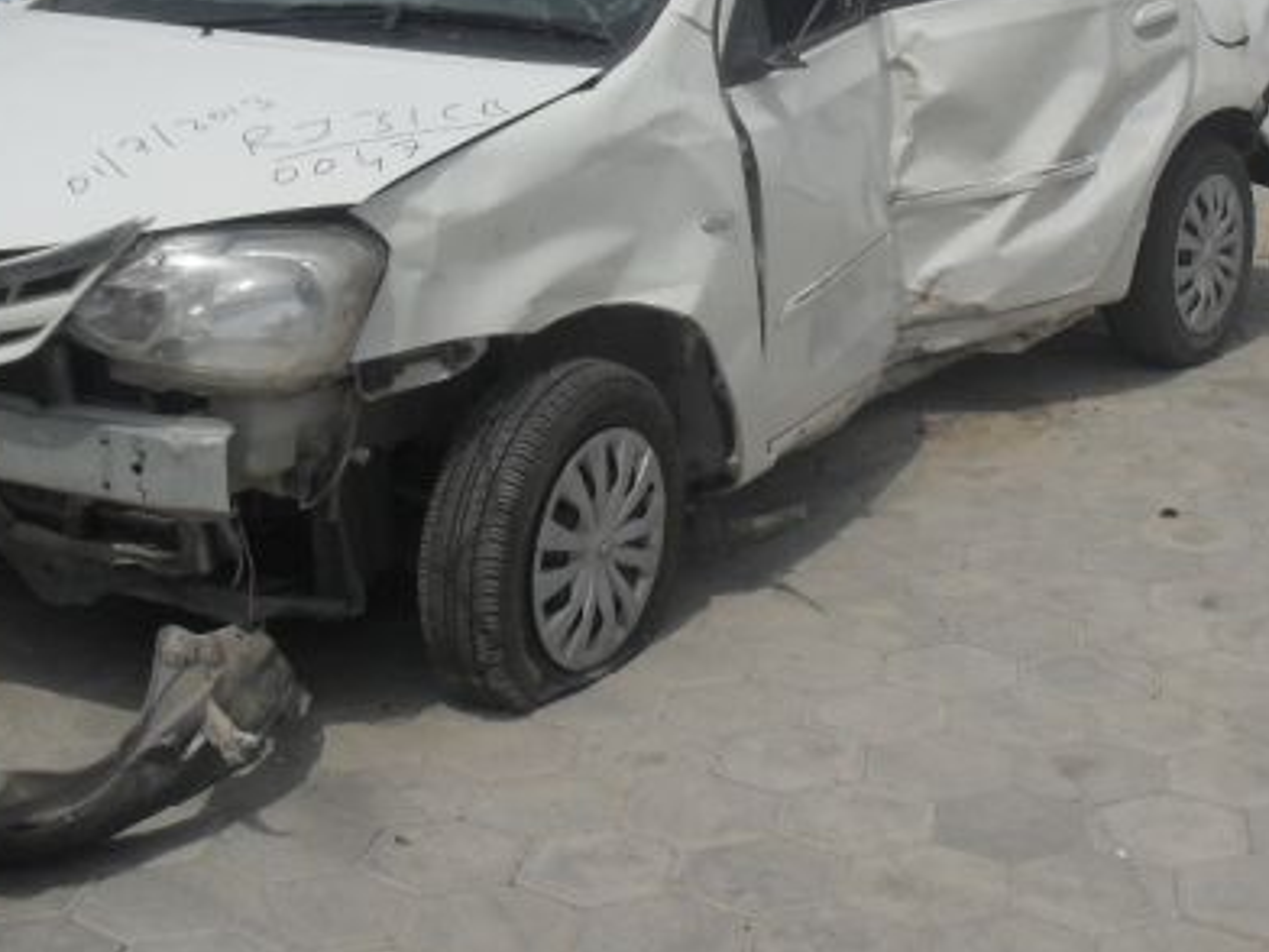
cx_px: 783
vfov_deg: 23.3
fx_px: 2273
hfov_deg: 31.1
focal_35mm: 62
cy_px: 207
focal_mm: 6.3
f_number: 8.3
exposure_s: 1/500
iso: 80
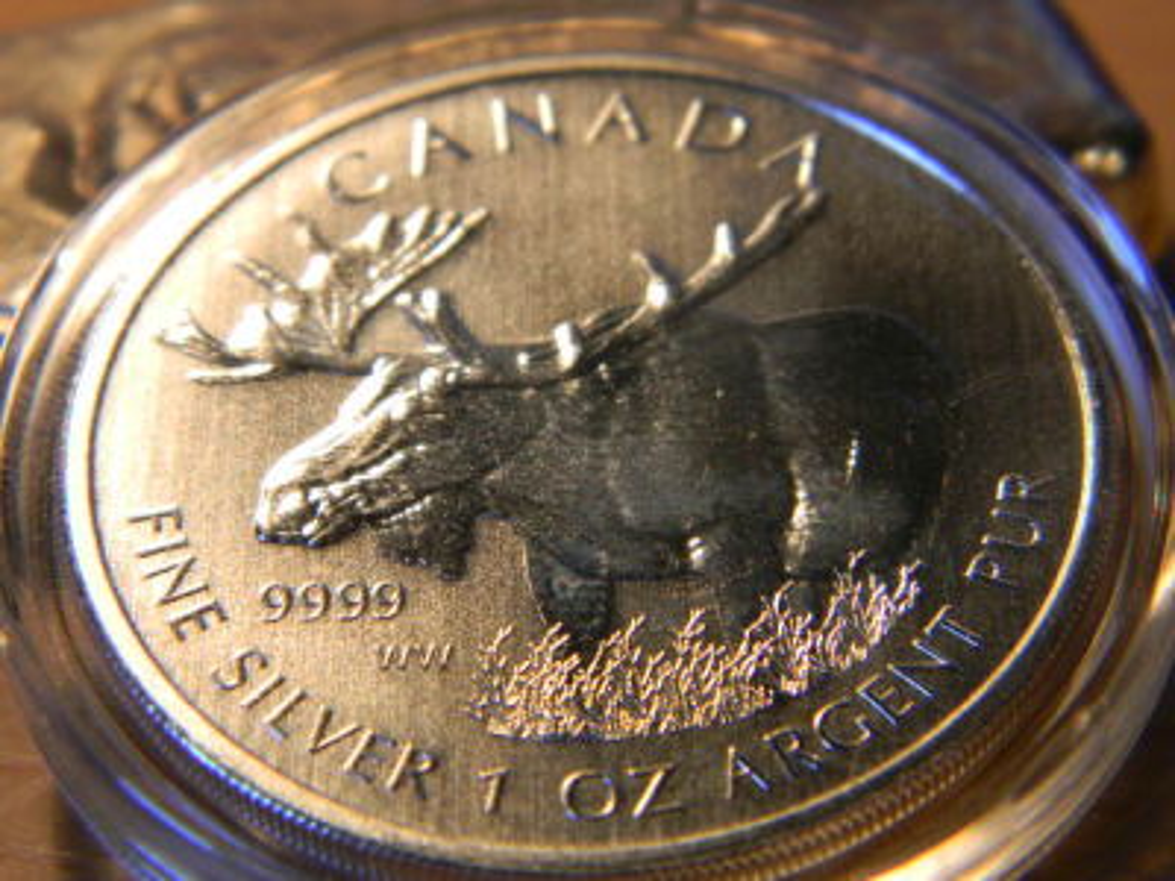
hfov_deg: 23.6
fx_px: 2817
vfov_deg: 17.8
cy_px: 440
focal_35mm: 83
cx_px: 588
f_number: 4.5
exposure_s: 1/30
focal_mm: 15.1
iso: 82
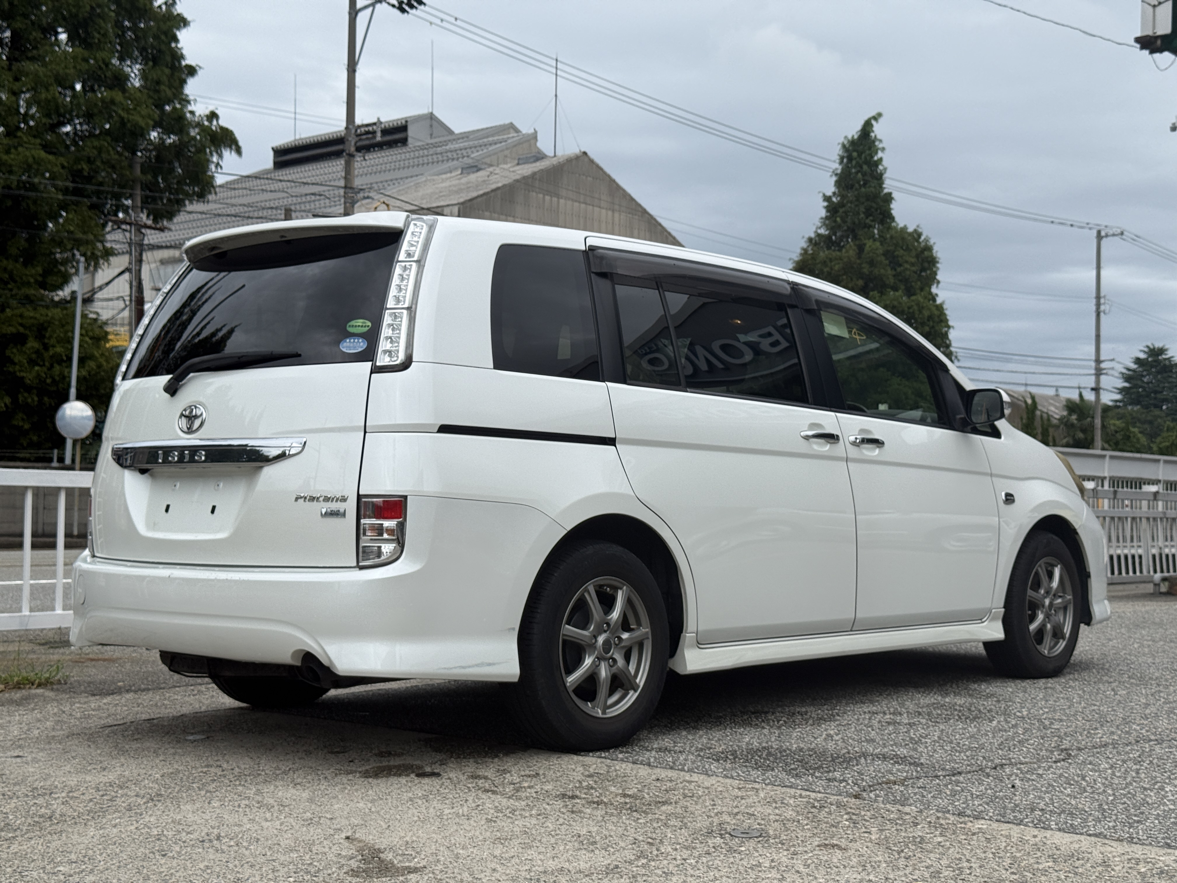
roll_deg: -1.0
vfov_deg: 30.3
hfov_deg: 39.7
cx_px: 588
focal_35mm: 48
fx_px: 1632
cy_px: 442
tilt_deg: +2.4
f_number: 1.78
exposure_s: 1/3378
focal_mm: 6.76
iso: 64
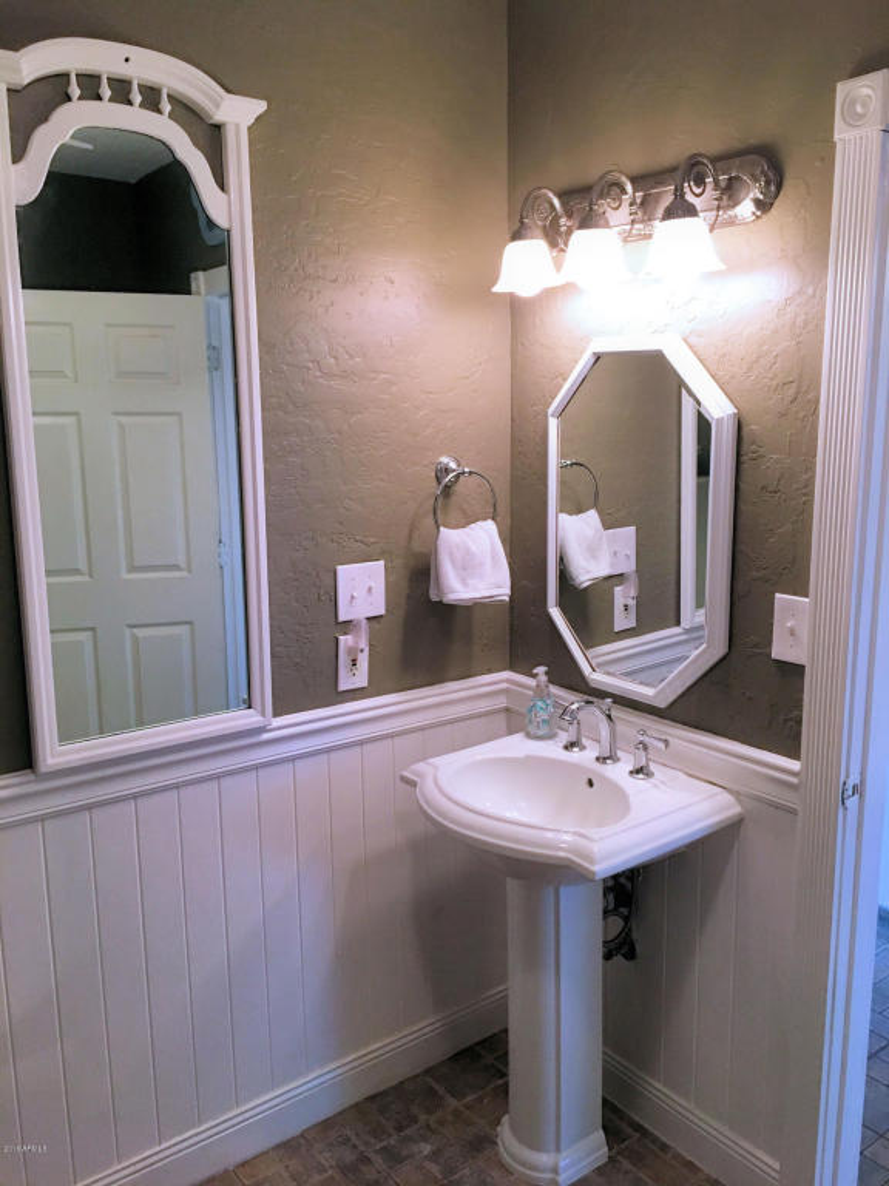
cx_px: 444
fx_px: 993
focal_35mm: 29
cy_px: 593
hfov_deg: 48.2
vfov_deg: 61.7
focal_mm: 4.15
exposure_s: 1/15
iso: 64
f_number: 2.2
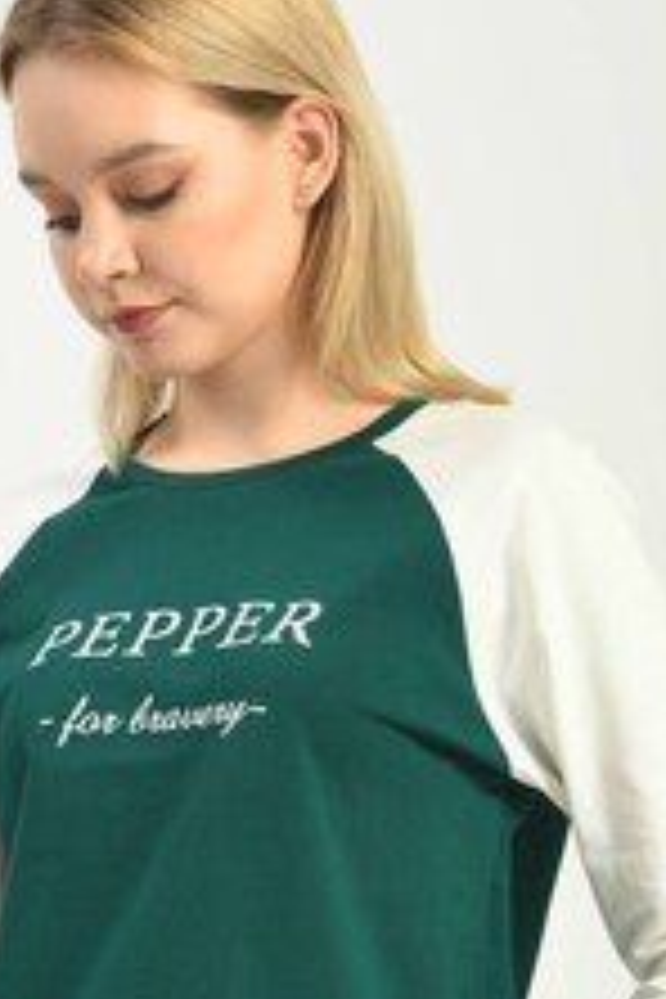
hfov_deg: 4.6
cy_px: 846
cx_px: 189
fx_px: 8241
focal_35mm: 297
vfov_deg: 6.9
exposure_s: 1/160
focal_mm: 122
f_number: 6.3
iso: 100
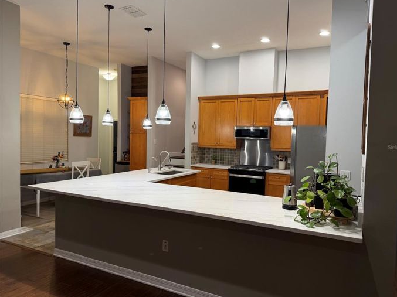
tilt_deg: -2.3
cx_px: 206
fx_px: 287
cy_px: 147
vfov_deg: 54.8
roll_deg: -1.6
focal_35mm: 25
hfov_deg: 69.4
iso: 160
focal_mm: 6.76
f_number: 1.78
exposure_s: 1/60
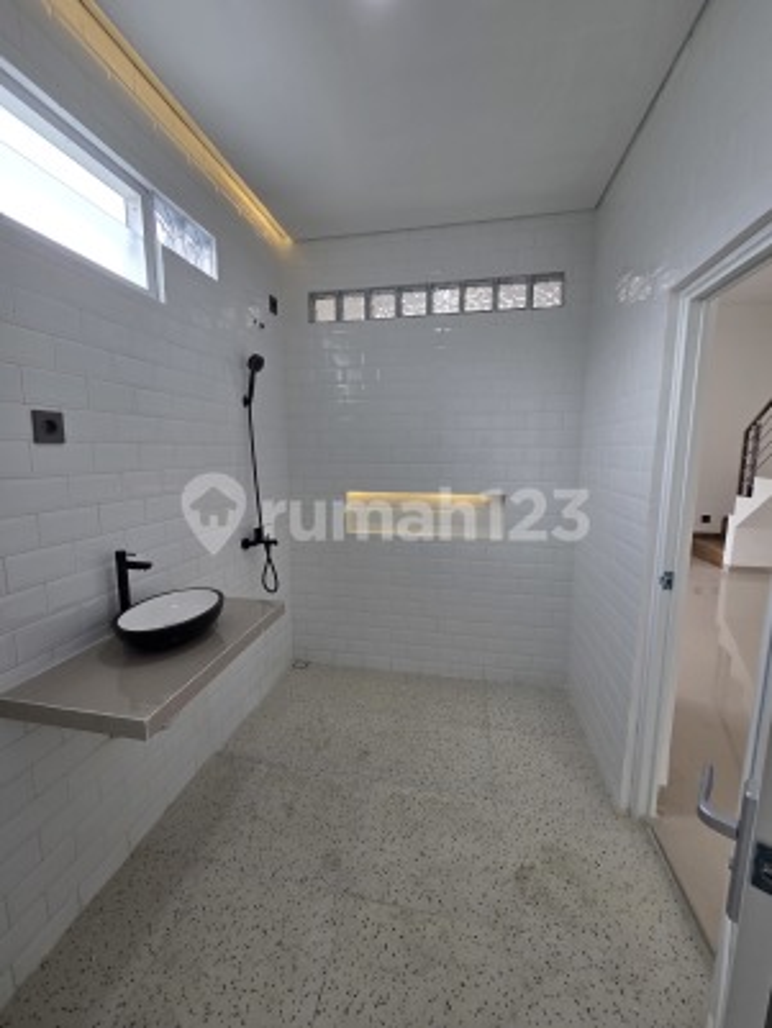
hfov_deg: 89.9
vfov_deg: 106.2
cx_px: 386
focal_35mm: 13
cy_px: 514
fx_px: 386
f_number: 2.2
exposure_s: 1/116
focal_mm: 2.2
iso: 50
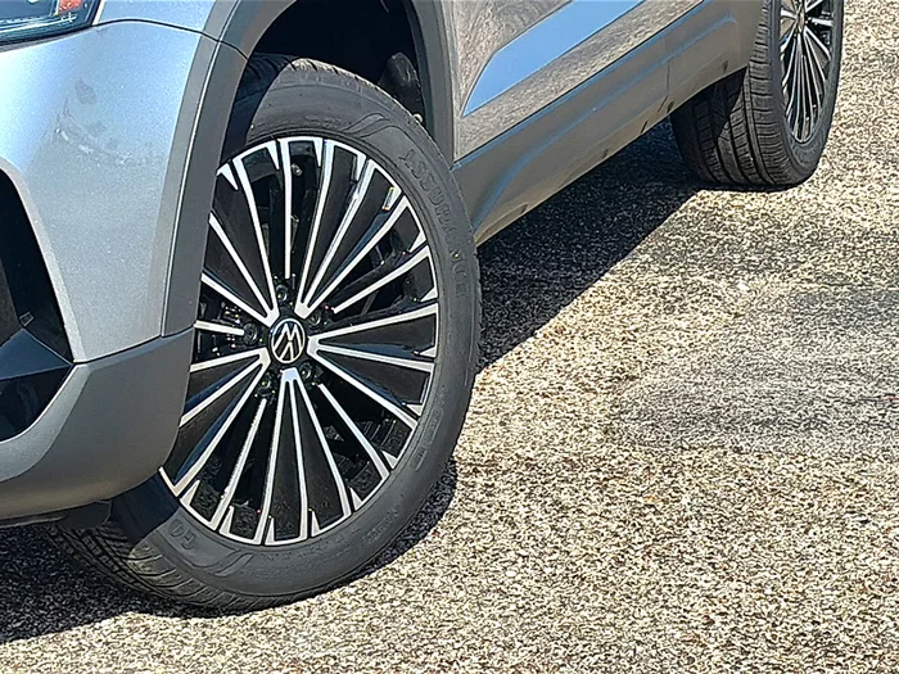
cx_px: 450
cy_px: 337
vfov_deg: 14.8
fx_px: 2597
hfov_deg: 19.6
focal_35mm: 100
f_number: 1.78
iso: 80
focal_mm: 6.86
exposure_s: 1/4405
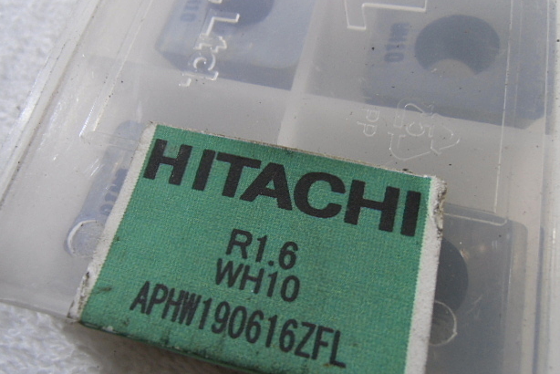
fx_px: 405
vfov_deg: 49.4
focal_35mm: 26
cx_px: 277
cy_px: 214
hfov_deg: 69.4
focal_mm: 4.24
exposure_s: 1/80
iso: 200
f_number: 3
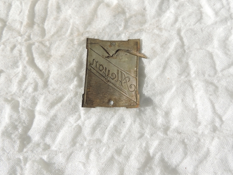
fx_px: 215
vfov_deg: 44.1
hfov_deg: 56.8
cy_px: 83
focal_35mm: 32
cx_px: 121
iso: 80
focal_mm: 5.3
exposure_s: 1/1250
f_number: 3.5
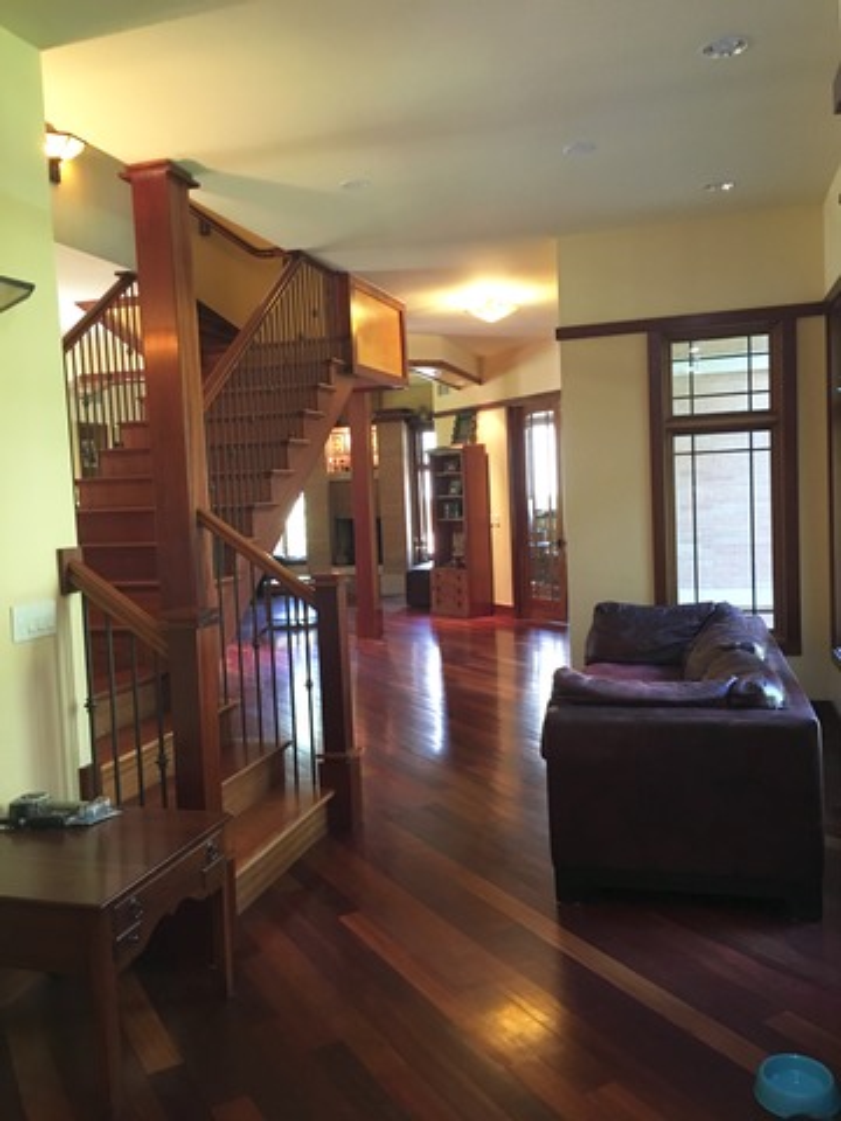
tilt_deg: -4.9
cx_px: 420
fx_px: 939
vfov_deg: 61.7
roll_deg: +3.6
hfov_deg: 48.2
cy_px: 560
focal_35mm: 29
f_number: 2.2
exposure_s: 1/17
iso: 200
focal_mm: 4.15
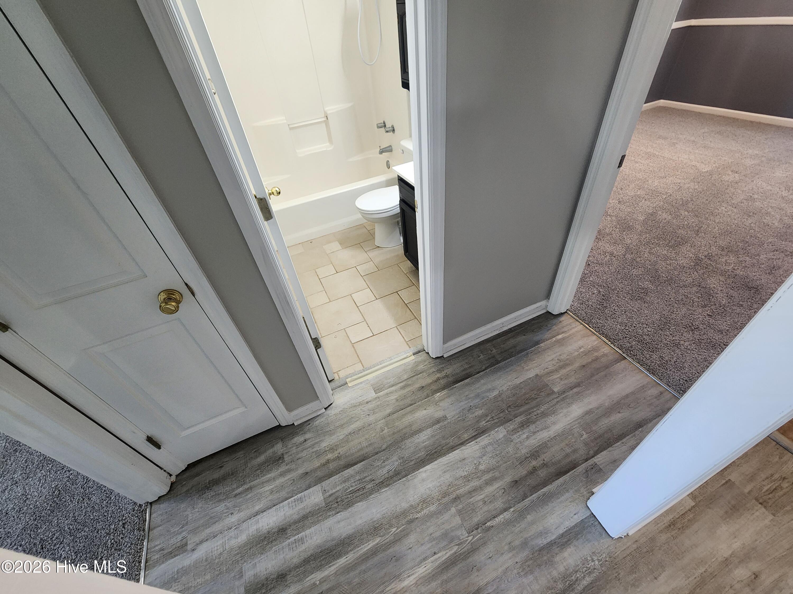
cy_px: 297
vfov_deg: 89.9
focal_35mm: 13
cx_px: 396
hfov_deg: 106.2
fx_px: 298
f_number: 2.2
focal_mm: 2.2
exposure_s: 1/60
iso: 320
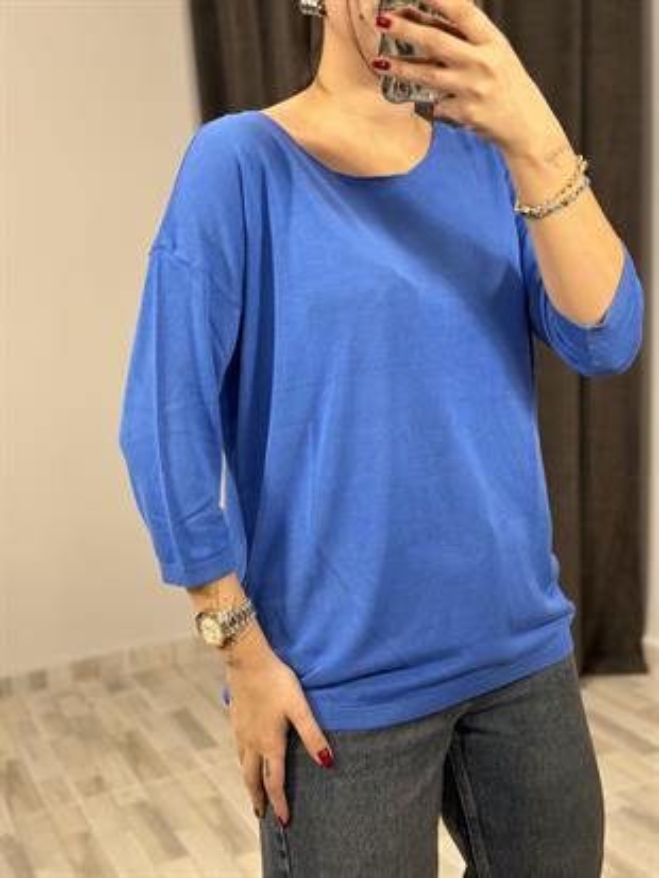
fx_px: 1218
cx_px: 330
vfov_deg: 39.6
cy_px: 439
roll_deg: +6.1
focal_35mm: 48
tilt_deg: -33.9
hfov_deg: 30.3
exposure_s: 1/50
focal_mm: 6.86
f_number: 1.78
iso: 160
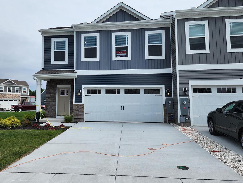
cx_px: 103
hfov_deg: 61.3
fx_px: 204
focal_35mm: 29
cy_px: 82
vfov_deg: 48.2
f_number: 1.8
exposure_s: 1/1601
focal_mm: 6.4
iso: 12
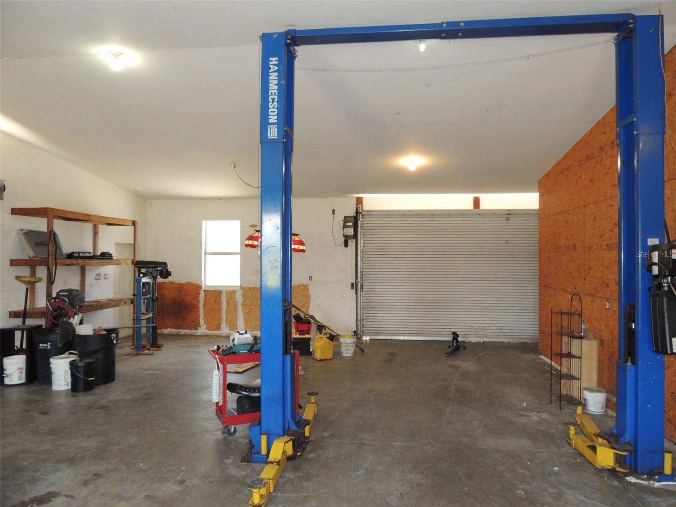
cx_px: 338
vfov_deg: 56.8
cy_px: 254
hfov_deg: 71.6
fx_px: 469
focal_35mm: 24
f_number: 3
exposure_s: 1/40
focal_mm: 4.3
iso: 280
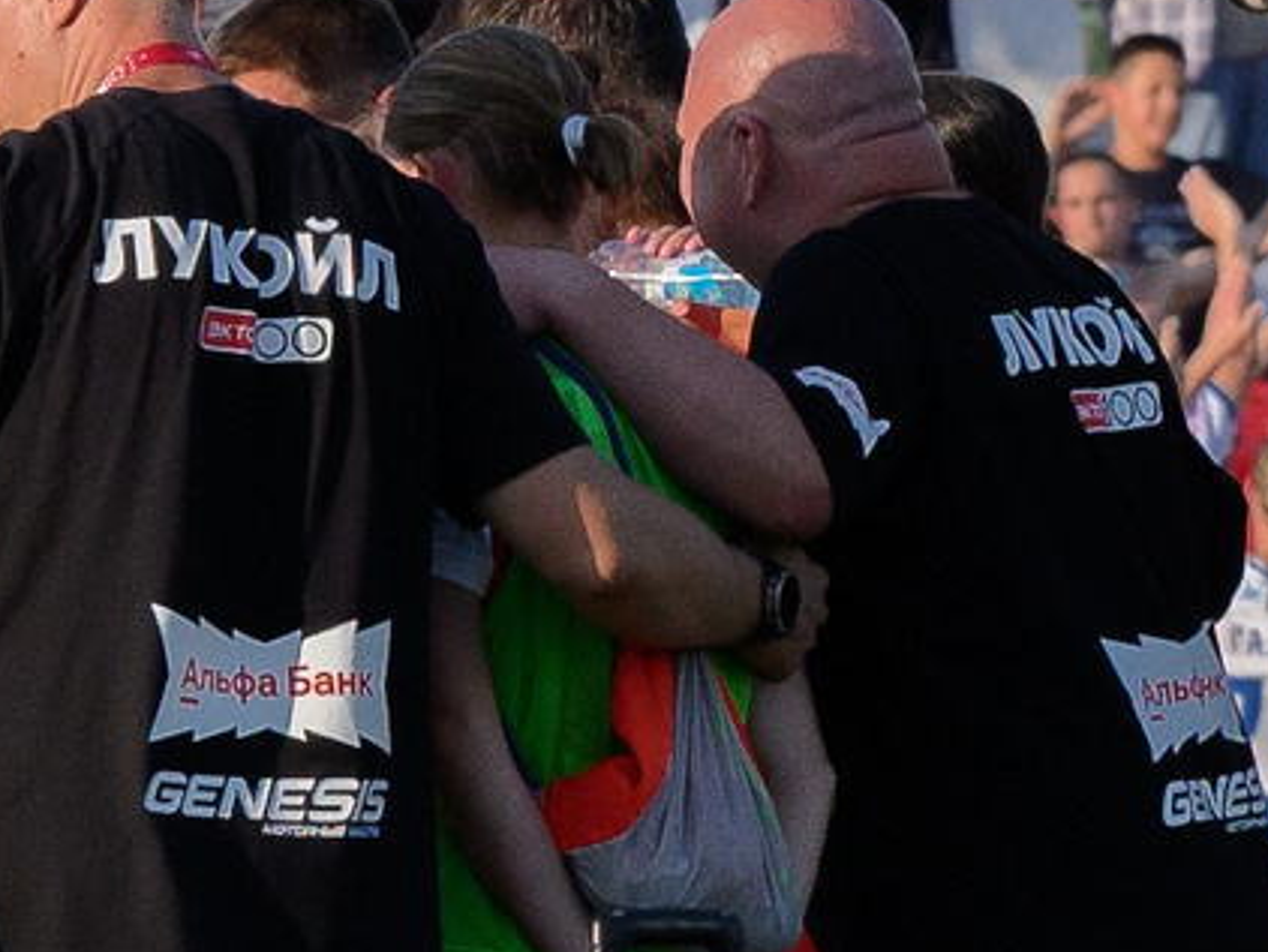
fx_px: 38997
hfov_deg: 1.9
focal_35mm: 1064
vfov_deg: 1.4
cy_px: 687
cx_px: -757
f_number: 6.3
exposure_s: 1/1600
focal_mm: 120
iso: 400
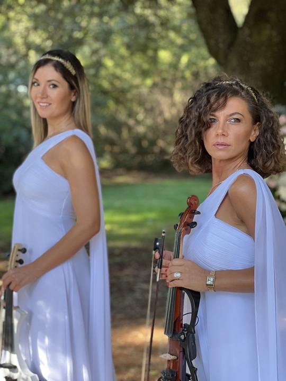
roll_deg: +0.6
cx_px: 143
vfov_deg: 25.3
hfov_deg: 19.1
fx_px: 848
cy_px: 190
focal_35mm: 77
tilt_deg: -6.6
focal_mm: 9
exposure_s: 1/121
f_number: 2.8
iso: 200
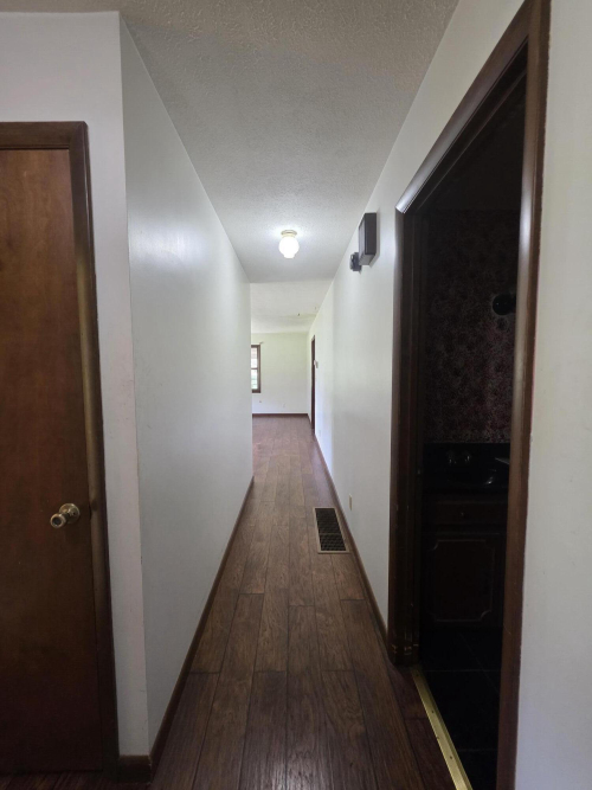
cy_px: 395
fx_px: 297
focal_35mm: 13
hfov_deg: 89.9
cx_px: 296
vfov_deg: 106.2
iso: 320
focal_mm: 2.2
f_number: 1.9
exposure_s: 1/60
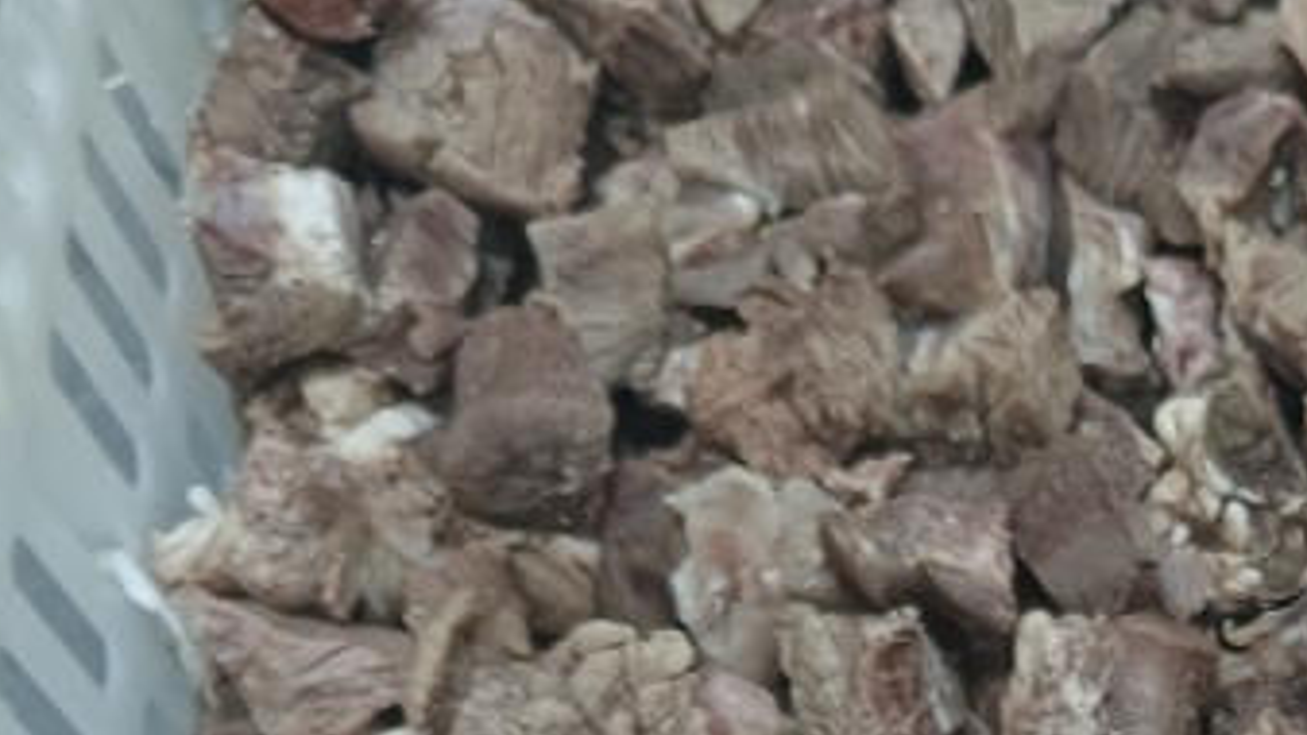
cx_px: 1392
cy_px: 1255
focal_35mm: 79
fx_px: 2737
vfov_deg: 13.9
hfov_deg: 25.2
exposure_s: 1/33.3
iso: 1946
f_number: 1.88
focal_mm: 5.59
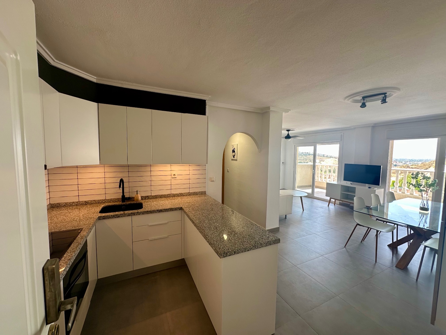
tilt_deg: -4.4
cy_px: 168
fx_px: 180
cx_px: 223
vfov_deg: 85.7
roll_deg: -1.0
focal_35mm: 14
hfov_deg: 102.1
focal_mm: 2.22
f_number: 2.2
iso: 40
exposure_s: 1/99
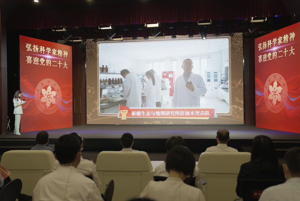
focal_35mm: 37
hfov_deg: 51.9
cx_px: 150
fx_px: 308
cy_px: 100
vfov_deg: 36.0
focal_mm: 37
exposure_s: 1/60
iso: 250
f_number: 2.8
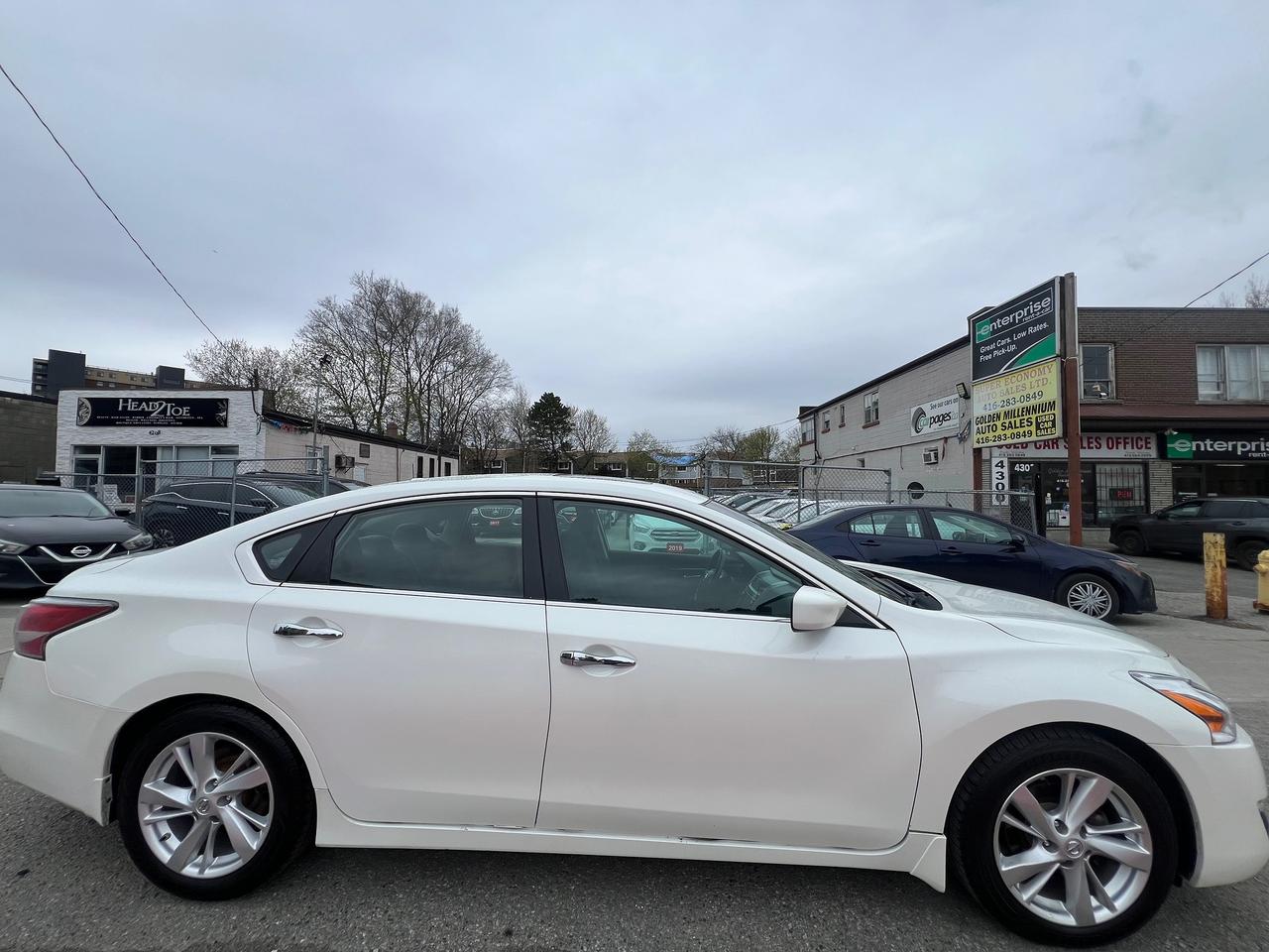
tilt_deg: +1.7
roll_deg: +0.0
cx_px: 634
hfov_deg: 106.2
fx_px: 477
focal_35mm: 13
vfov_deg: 89.9
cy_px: 476
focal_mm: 1.57
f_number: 1.8
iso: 32
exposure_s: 1/1292
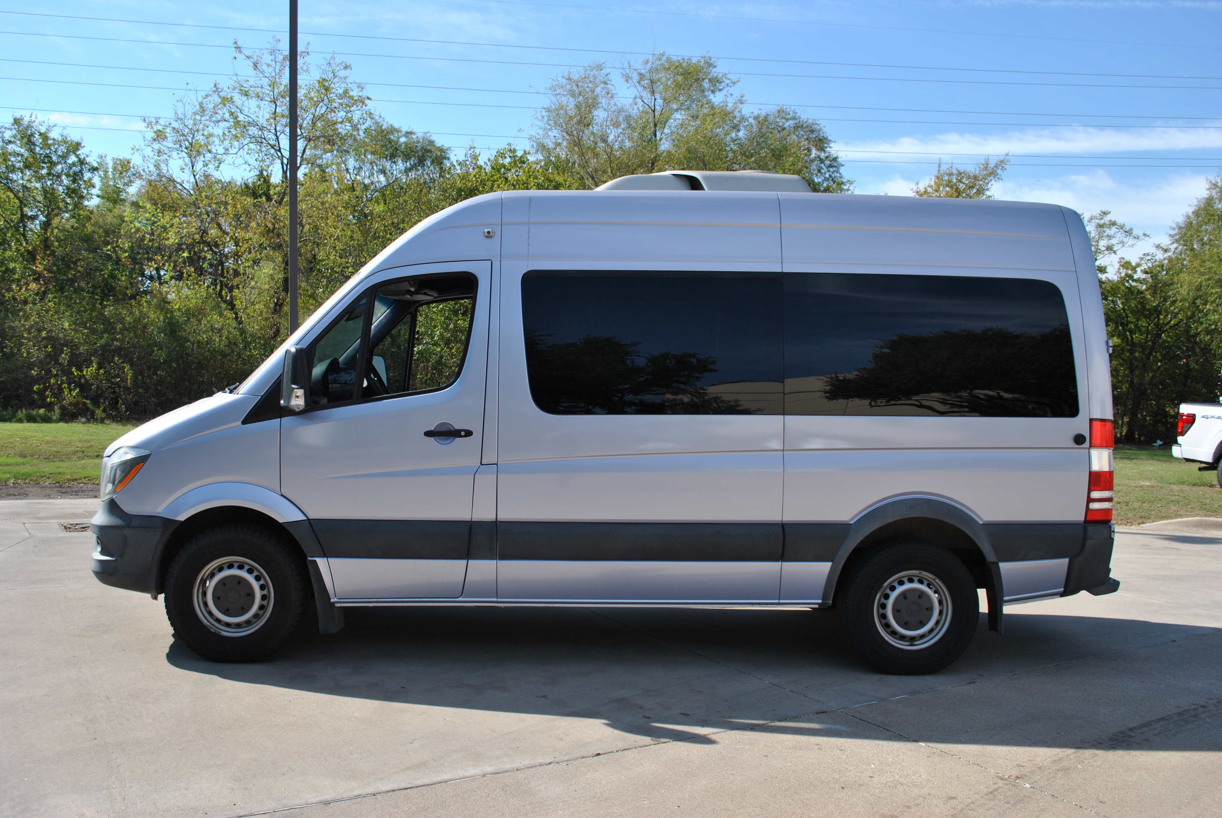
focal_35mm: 33
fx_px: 1122
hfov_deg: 57.2
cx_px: 611
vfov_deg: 40.1
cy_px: 409
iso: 100
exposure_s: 1/400
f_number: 5.6
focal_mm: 22
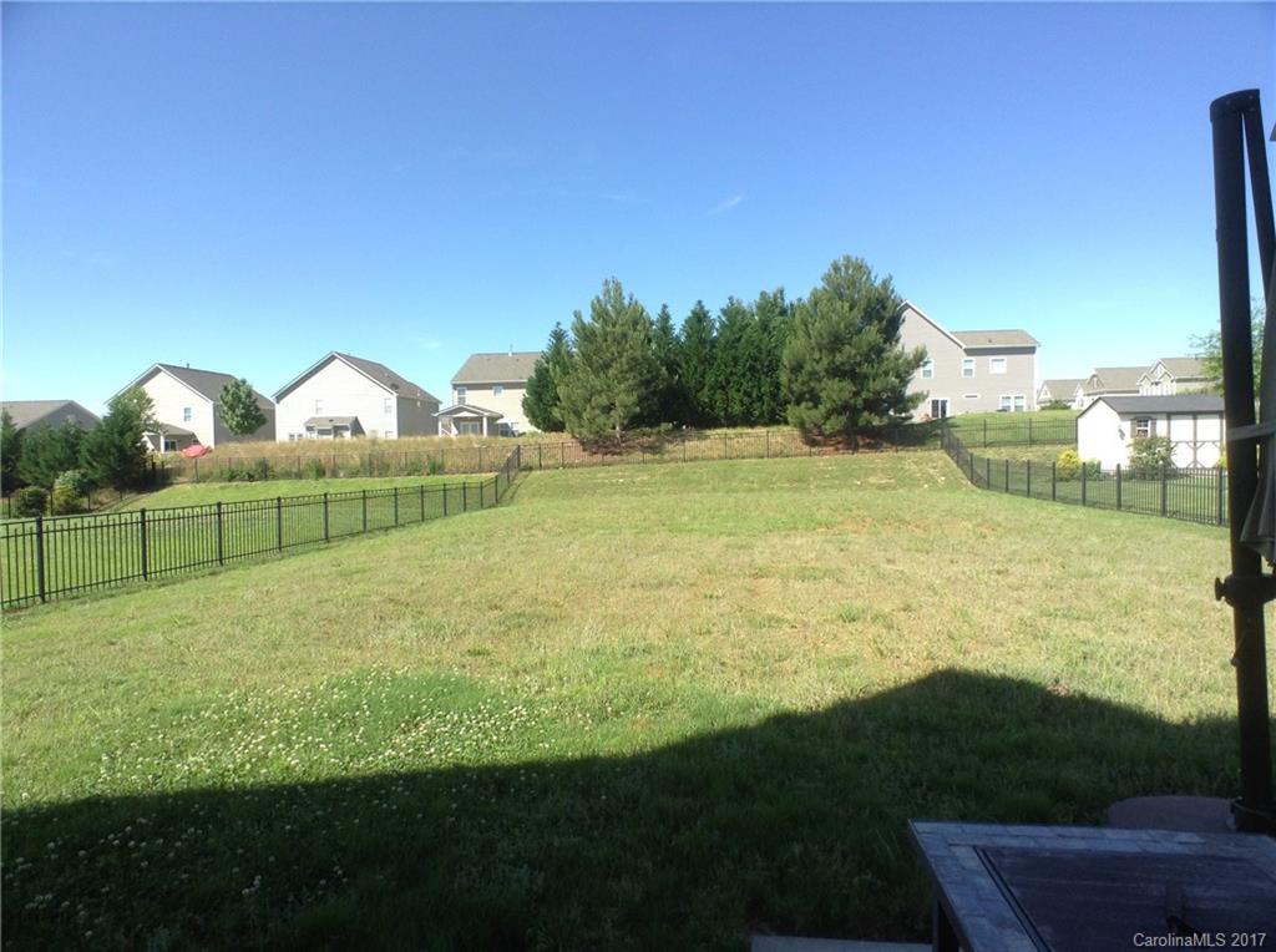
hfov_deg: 55.4
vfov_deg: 42.8
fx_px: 1214
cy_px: 476
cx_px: 638
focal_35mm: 33
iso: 25
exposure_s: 1/449
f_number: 2.4
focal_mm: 3.3
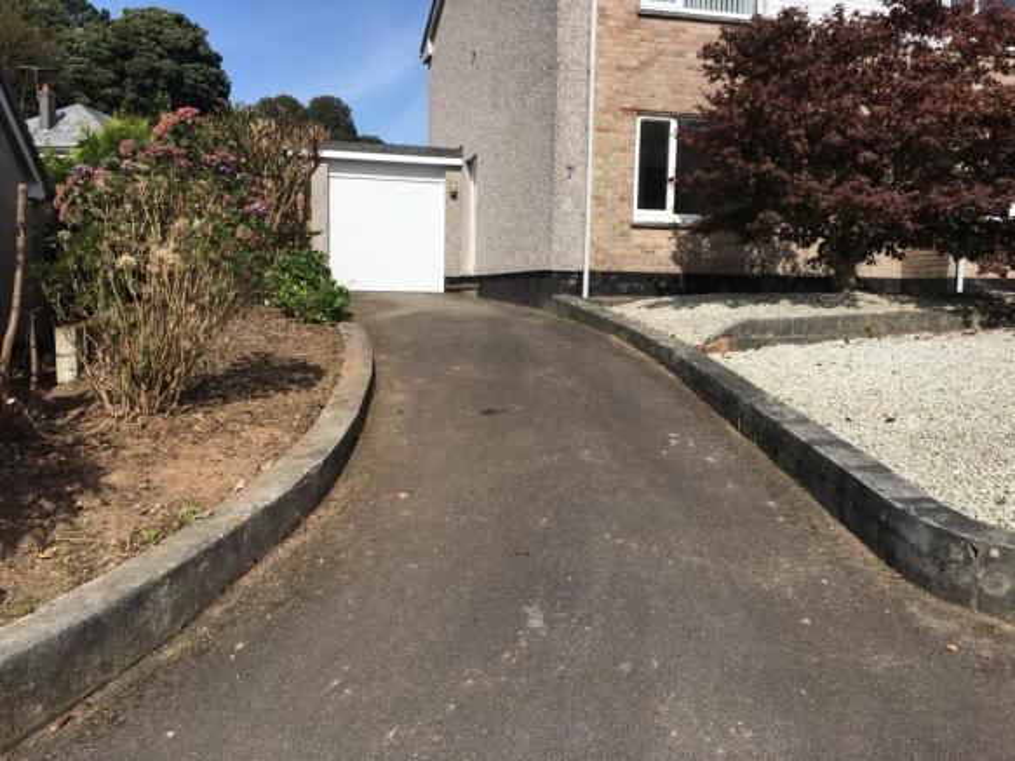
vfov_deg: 48.2
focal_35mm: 29
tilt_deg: -5.0
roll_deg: -1.1
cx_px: 508
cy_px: 380
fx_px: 850
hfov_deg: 61.7
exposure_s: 1/2262
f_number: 2.2
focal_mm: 4.15
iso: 25
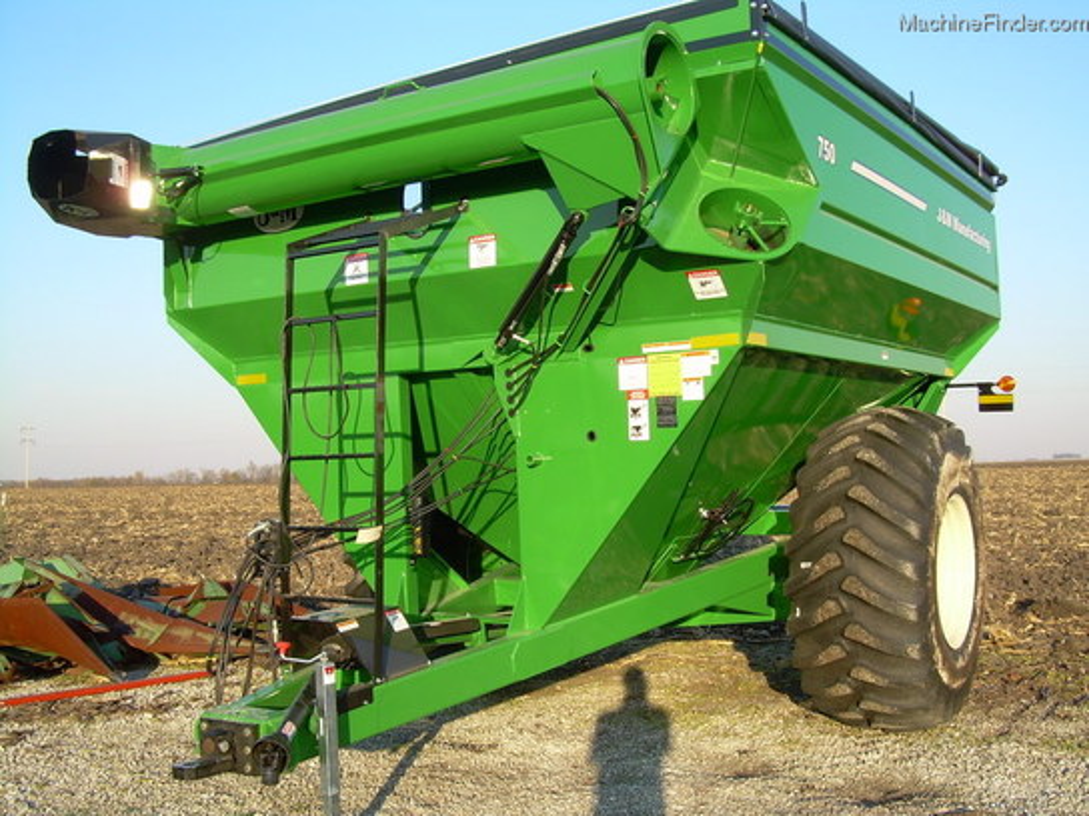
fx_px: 1195
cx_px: 544
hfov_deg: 49.0
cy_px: 408
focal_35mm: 38
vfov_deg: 37.7
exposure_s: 1/162
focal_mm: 6.3
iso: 50
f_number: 4.6
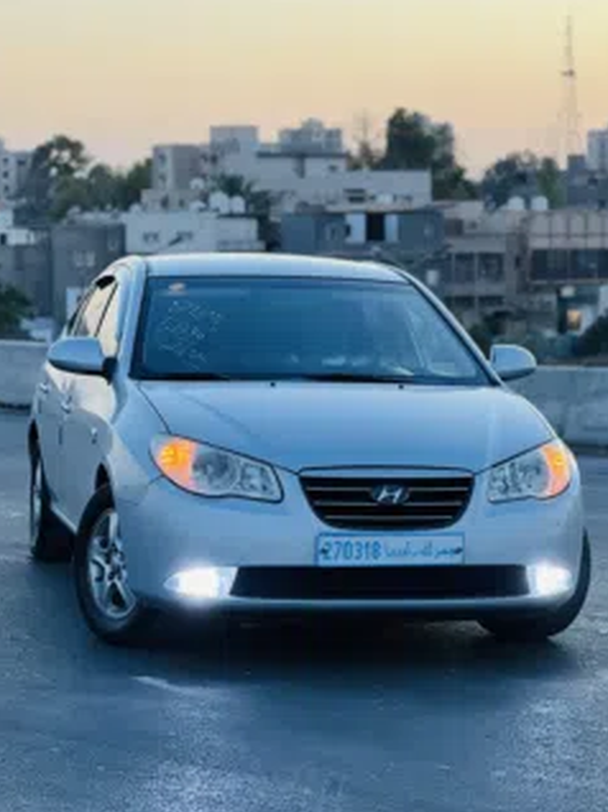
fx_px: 2275
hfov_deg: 15.2
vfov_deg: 20.2
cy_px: 373
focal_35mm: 97
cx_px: 327
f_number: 2.8
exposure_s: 1/121
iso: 100
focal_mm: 9
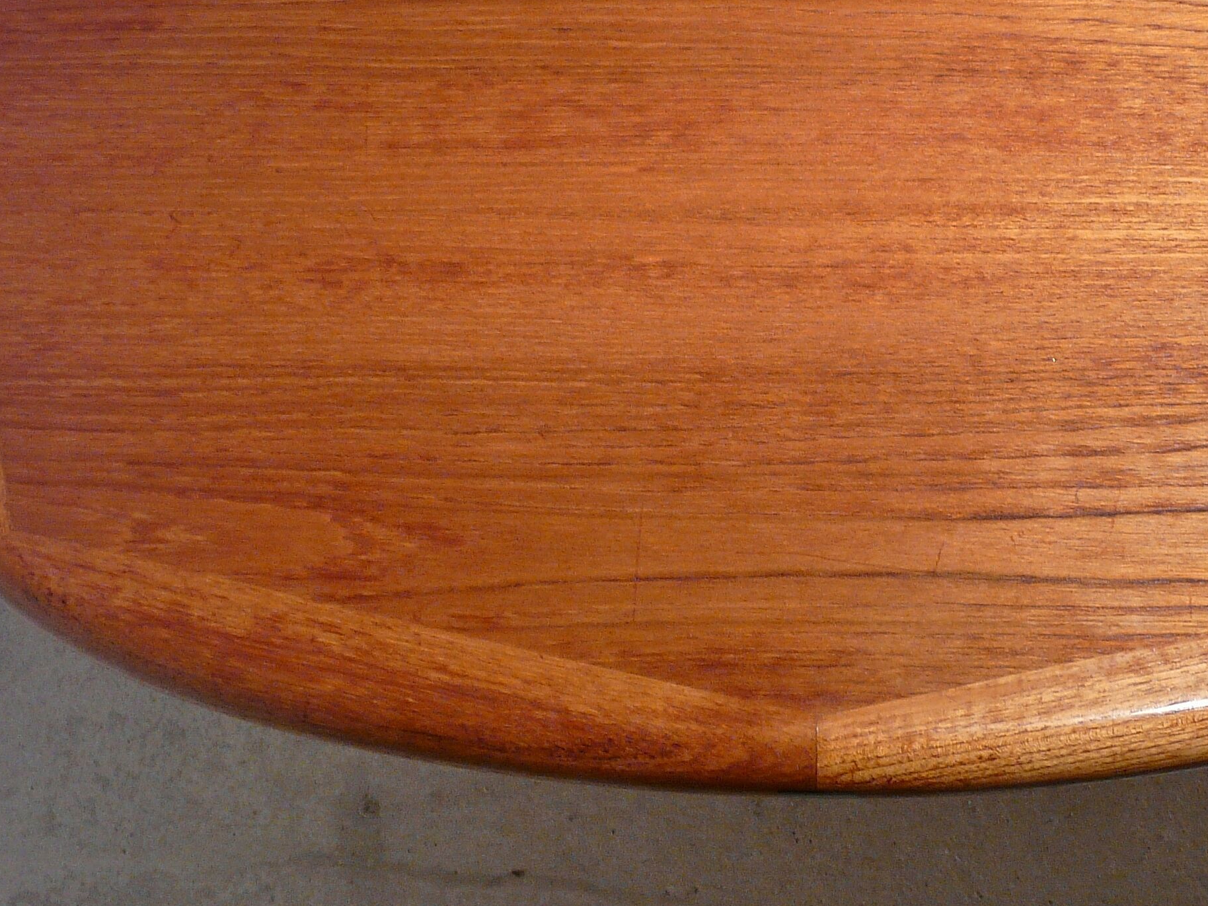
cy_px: 253
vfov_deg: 28.8
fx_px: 1745
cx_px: 841
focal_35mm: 50
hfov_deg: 37.6
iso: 160
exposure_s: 1/30
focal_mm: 4.6
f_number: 2.8
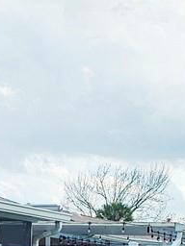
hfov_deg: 9.4
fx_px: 1026
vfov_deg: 13.3
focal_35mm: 144
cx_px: -227
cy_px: 308
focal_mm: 6.3
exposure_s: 1/719
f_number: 1.7
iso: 25
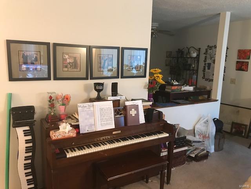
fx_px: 203
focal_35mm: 28
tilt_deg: -9.0
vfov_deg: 49.7
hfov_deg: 63.4
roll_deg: -1.8
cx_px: 126
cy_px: 94
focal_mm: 3.99
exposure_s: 1/9
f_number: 1.8
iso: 100
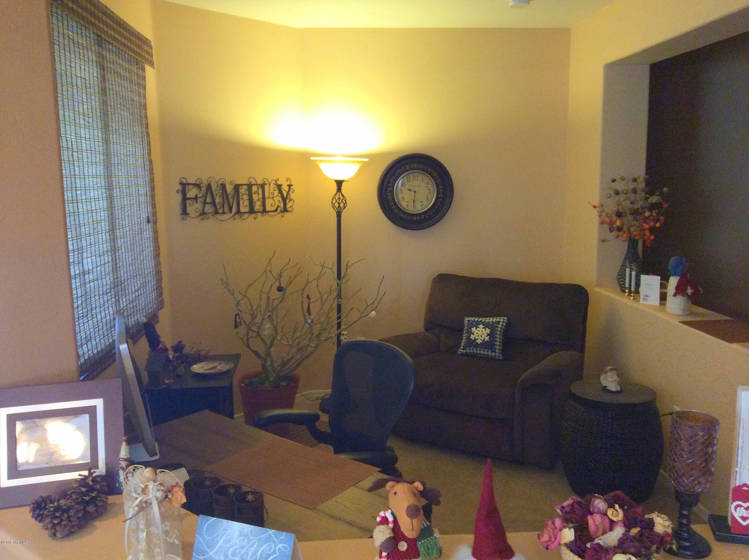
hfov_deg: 55.4
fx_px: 713
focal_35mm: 33
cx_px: 374
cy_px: 280
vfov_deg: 42.8
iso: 160
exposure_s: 1/24
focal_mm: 3.3
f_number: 2.4
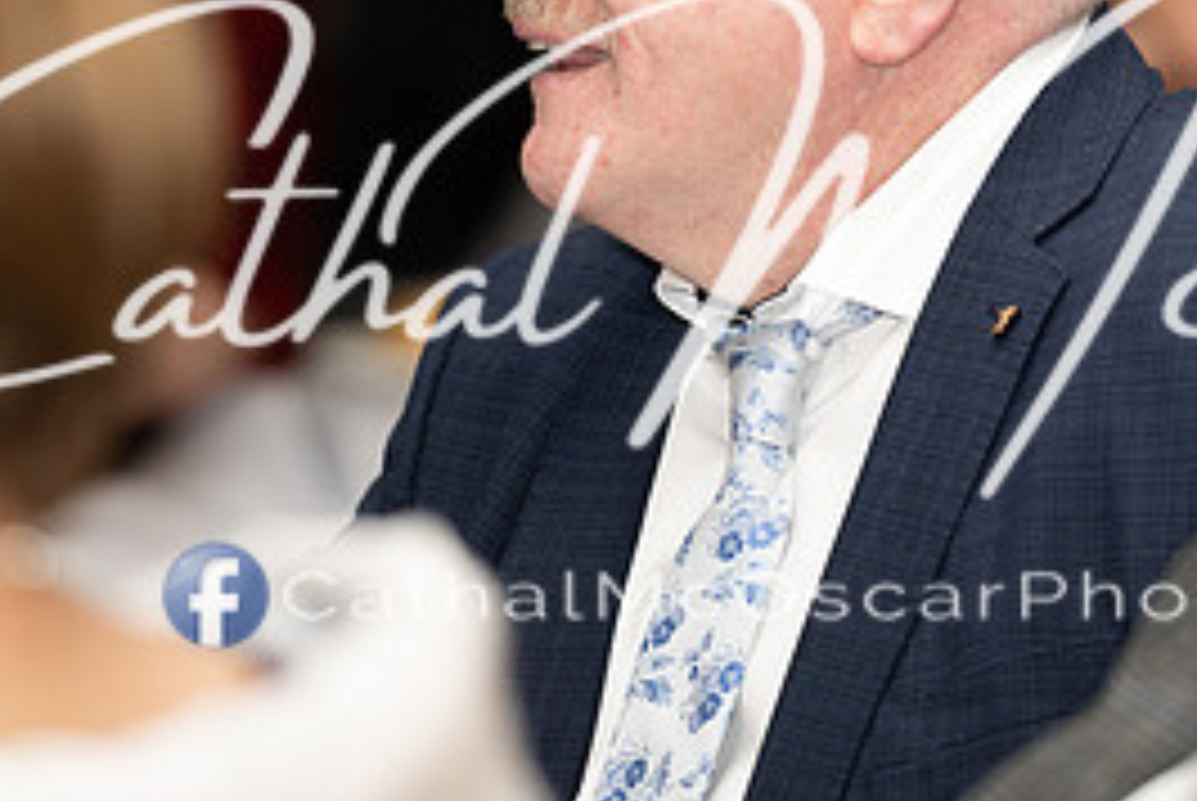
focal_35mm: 414
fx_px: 13780
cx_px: 832
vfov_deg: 3.3
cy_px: -52
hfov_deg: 5.0
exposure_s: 1/160
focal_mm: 190
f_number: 2.8
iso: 400
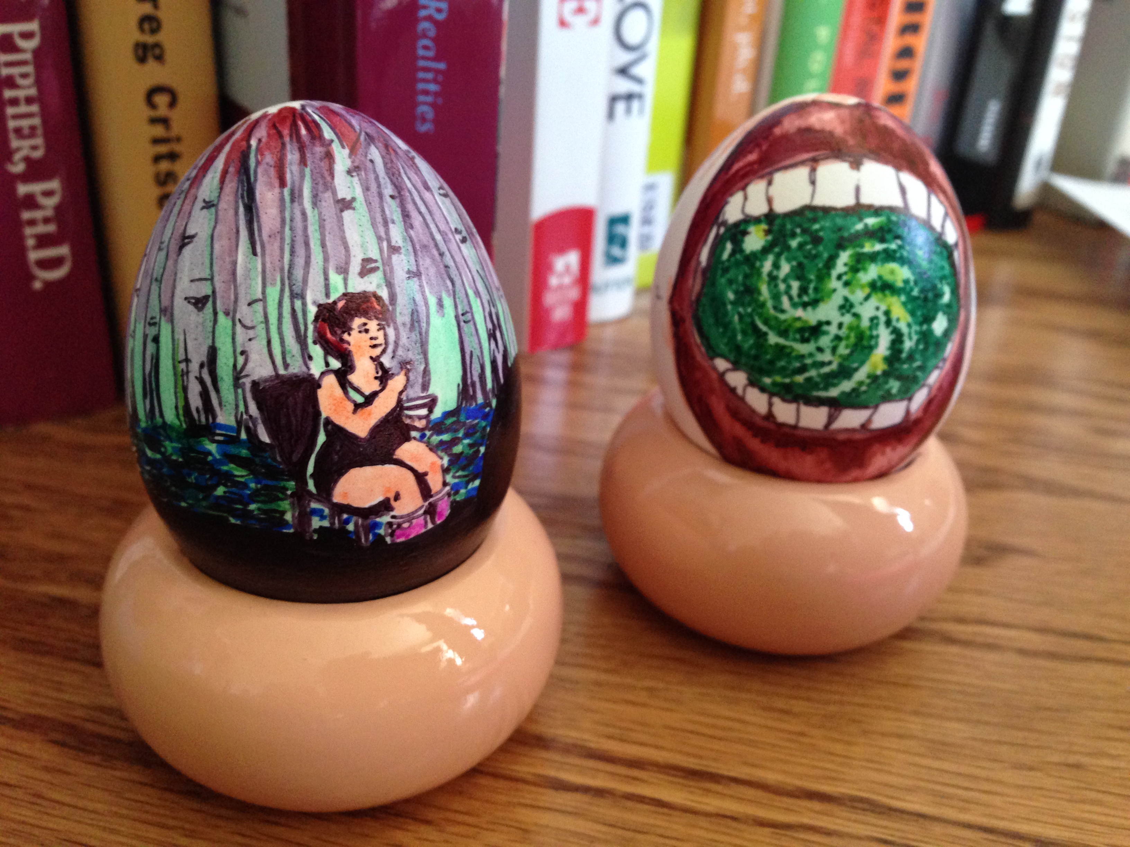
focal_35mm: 33
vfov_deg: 42.9
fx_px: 1077
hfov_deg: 55.4
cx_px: 565
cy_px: 424
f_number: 2.4
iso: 250
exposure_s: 1/20
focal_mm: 4.12
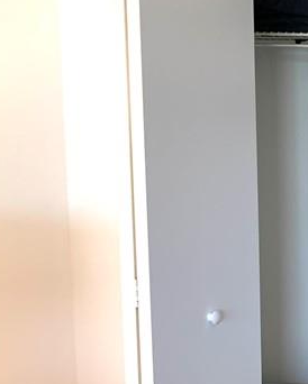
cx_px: 547
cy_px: 211
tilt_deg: -8.4
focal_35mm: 76
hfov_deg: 16.9
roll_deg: -0.9
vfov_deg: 25.0
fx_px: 865
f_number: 1.8
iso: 80
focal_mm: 4.25
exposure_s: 1/60
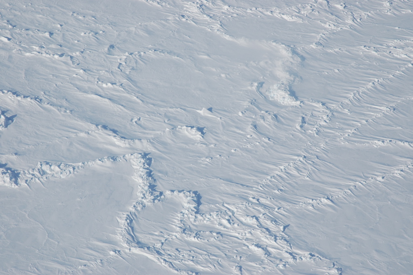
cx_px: 206
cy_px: 138
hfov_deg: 21.9
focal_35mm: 93
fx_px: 1066
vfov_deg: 14.7
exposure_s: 1/500
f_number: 11
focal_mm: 62
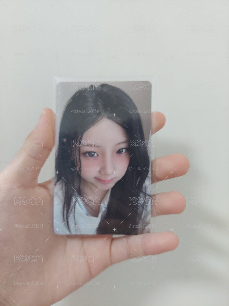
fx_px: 212
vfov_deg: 71.6
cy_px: 153
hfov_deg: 56.8
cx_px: 114
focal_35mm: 24
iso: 250
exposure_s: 1/60
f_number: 1.8
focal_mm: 5.23
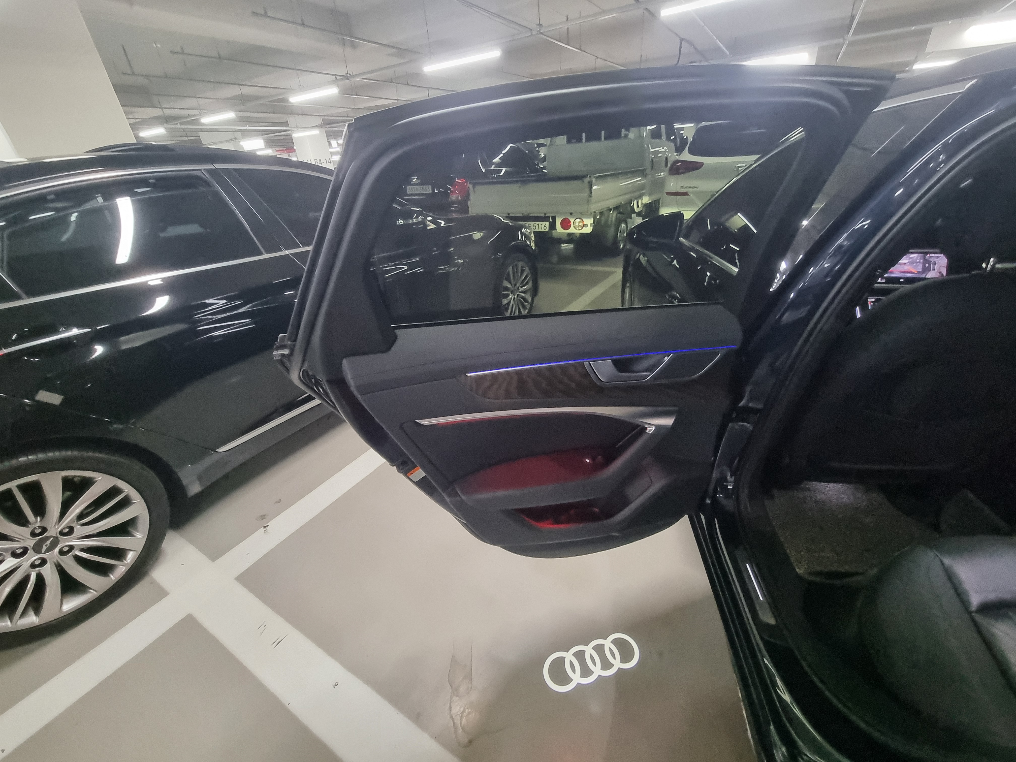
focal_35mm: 13
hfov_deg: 106.2
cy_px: 381
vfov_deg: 89.9
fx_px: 382
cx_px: 508
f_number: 2.2
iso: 640
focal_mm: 2.2
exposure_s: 1/30
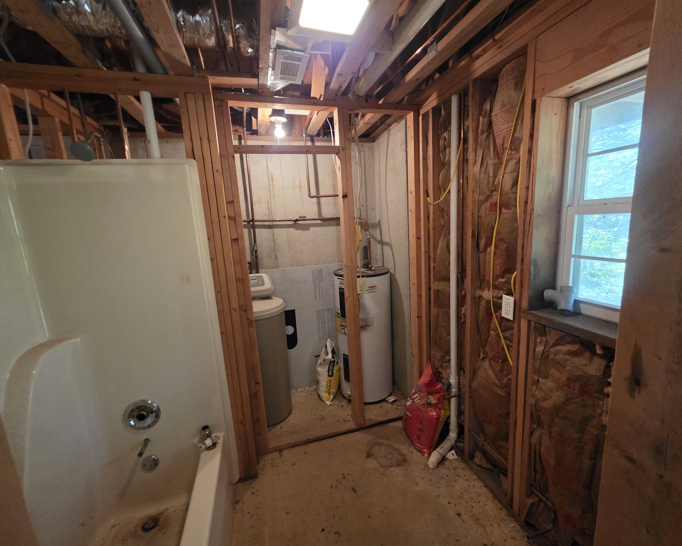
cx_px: 345
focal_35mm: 14
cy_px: 278
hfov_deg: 100.7
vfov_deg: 88.0
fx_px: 283
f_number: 1.9
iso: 800
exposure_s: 1/60
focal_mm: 2.2
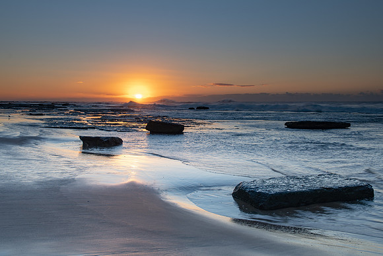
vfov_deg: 32.5
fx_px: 439
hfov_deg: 47.1
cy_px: 128
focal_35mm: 41
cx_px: 192
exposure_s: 1/8
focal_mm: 27
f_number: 10
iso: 50
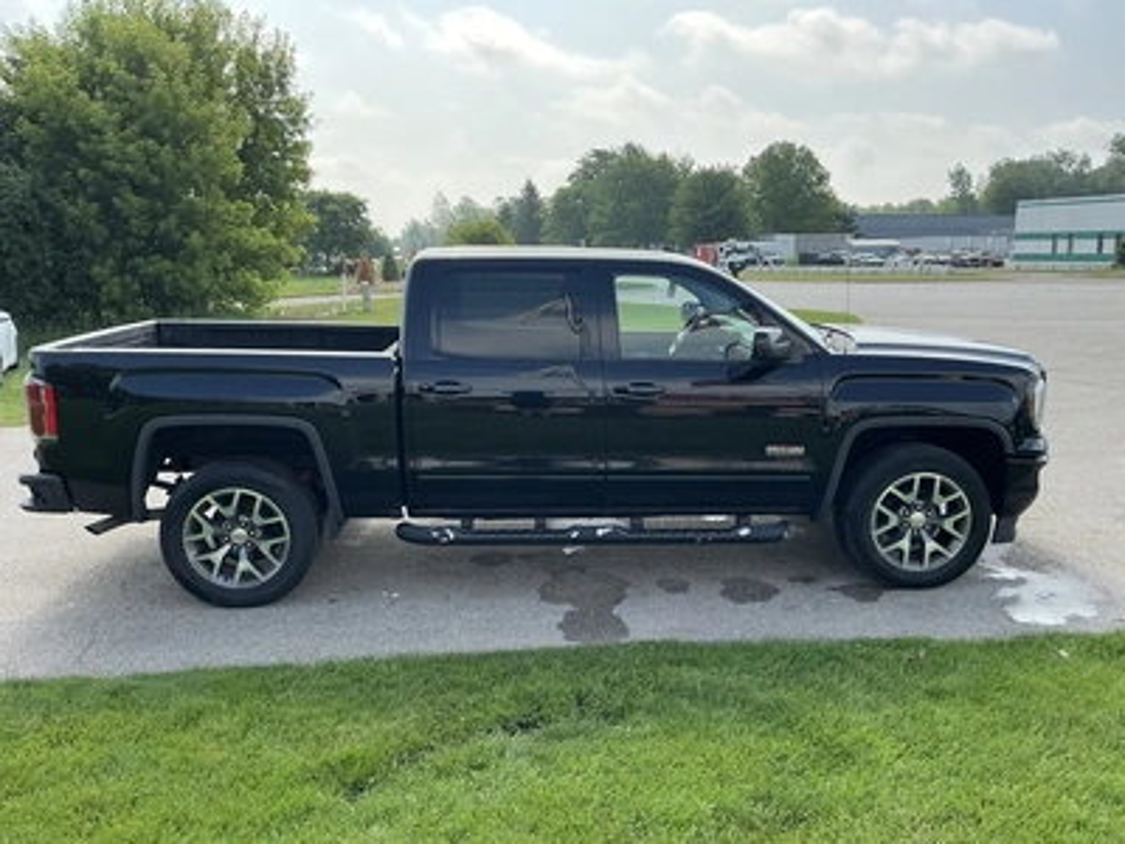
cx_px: 562
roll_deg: +0.6
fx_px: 910
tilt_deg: -10.3
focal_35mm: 28
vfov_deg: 49.7
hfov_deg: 63.4
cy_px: 422
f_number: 1.8
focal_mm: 3
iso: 25
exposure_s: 1/898
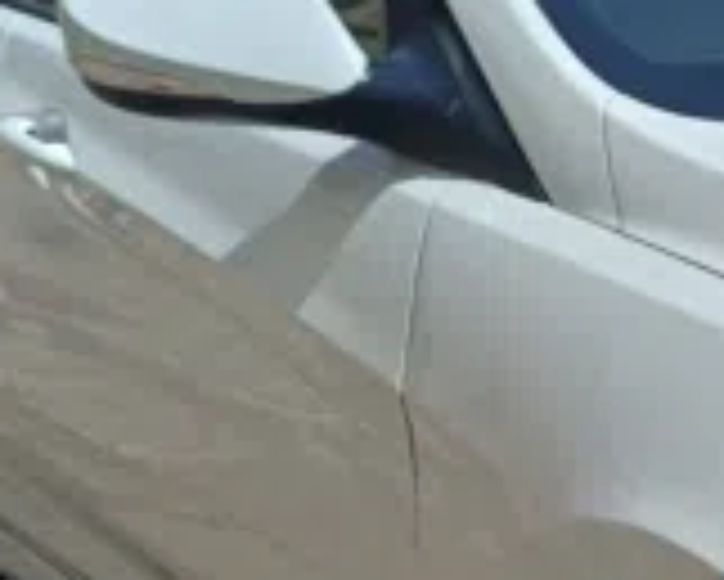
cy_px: 567
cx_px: 971
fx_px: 2080
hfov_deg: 18.3
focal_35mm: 97
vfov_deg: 15.6
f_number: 1.8
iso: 50
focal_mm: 4.65
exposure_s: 1/2066
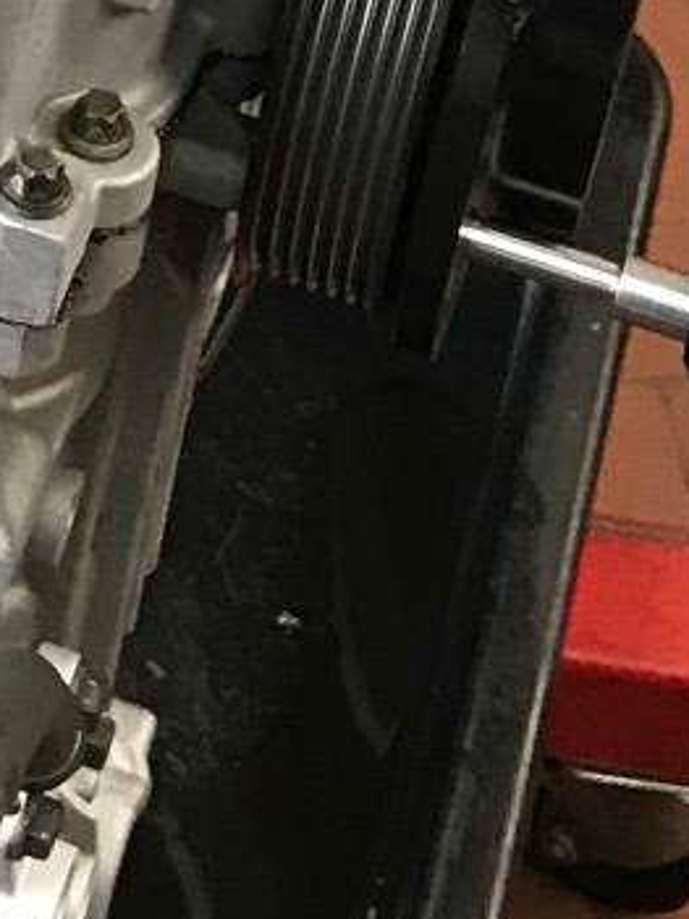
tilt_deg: -35.6
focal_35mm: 161
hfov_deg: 8.9
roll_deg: +3.4
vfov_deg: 11.5
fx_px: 4275
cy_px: -696
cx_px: -503
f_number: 1.8
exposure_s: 1/17
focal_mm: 3.99
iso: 64
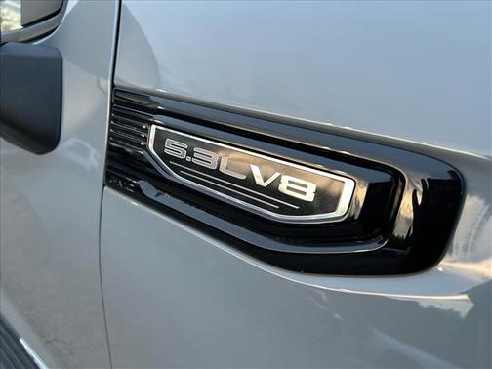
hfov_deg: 67.3
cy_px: 184
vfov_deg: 53.1
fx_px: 370
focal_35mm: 26
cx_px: 246
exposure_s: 1/60
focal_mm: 5.7
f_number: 1.5
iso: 200
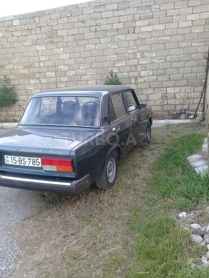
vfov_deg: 58.4
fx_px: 250
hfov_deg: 45.4
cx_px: 104
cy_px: 139
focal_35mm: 31
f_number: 2.2
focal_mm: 3.3
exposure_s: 1/100
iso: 80
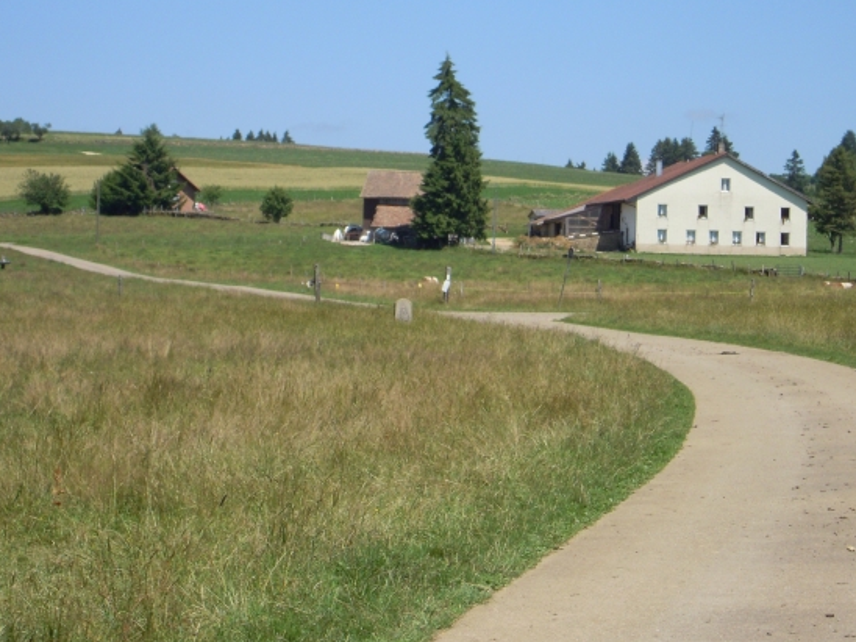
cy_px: 251
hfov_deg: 13.5
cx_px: 417
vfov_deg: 10.2
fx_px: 3610
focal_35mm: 146
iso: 100
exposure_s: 1/640
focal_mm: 17.9
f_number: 5.4
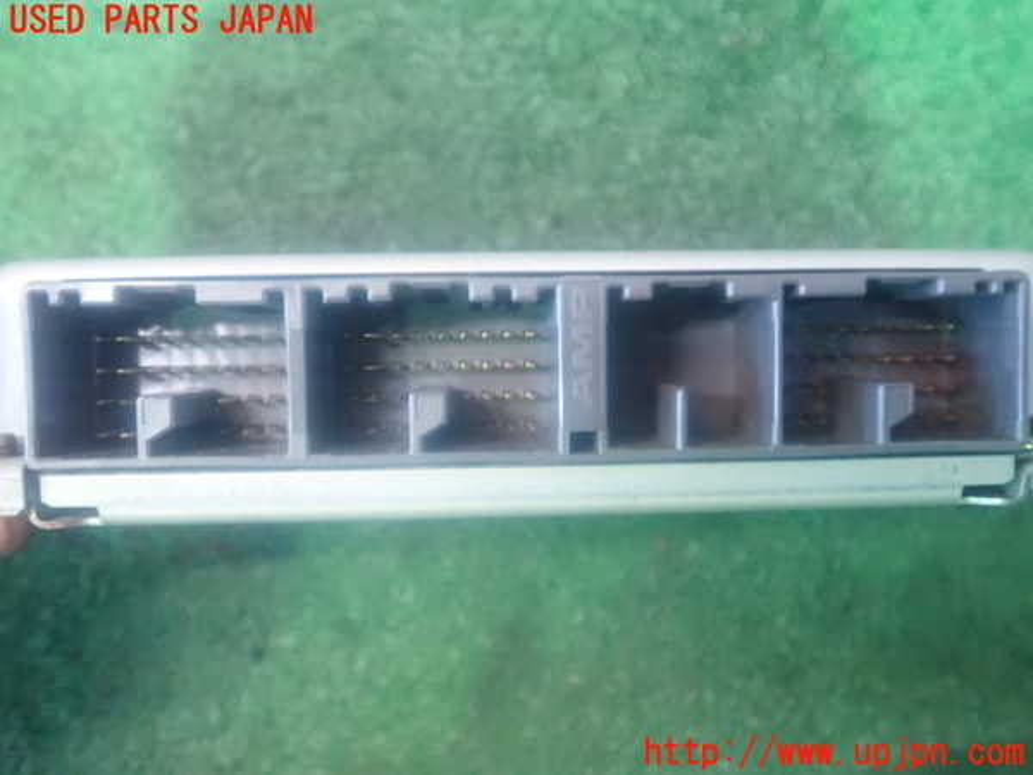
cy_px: 388
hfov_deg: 60.0
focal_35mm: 30
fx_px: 895
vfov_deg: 46.8
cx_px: 516
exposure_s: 1/20
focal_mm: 5.5
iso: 1600
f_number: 2.3
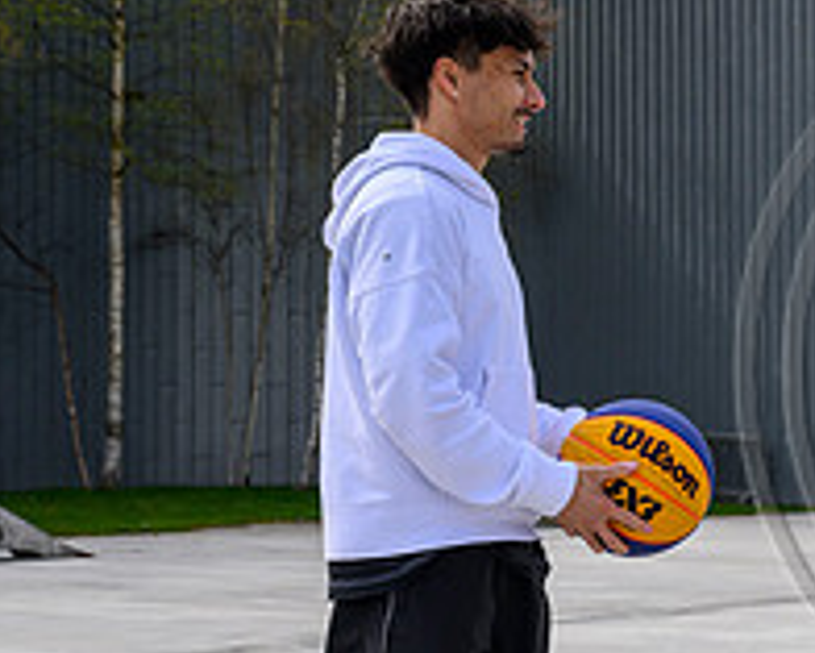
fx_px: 2413
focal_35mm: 100
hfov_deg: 17.5
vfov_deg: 15.4
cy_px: 364
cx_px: 1164
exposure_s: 1/2000
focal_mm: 36
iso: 500
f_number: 5.6
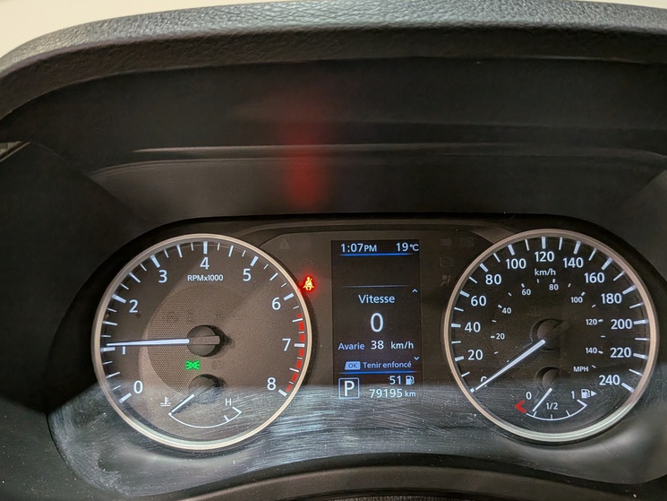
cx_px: 360
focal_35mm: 33
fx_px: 636
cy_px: 309
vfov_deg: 42.7
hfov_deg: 55.3
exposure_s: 1/120
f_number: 1.7
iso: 241
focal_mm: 4.53
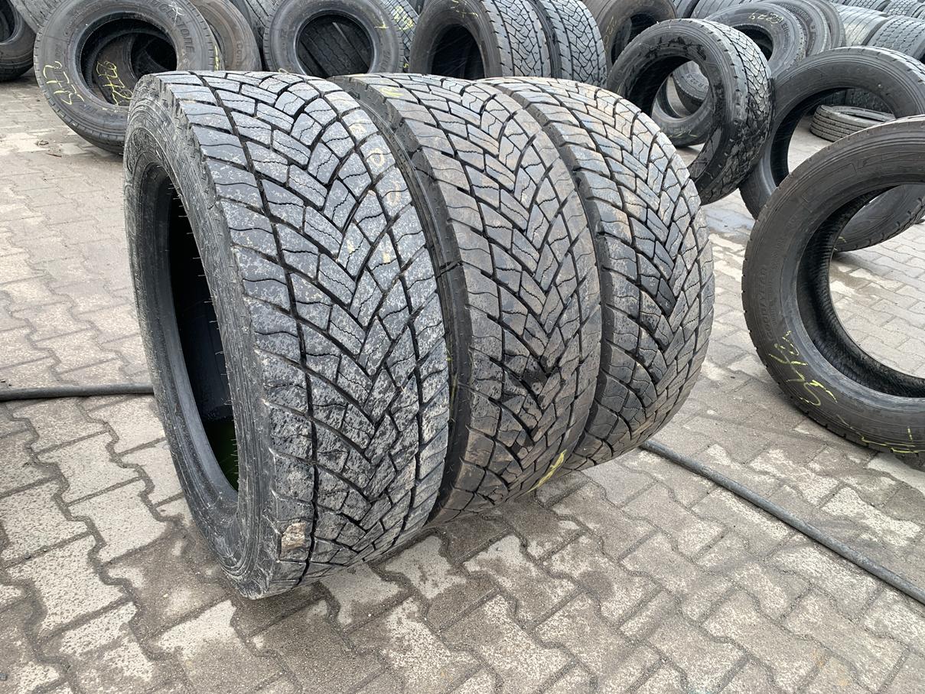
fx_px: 695
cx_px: 462
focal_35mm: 26
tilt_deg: -32.0
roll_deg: -7.5
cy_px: 347
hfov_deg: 67.3
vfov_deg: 53.1
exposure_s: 1/125
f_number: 1.8
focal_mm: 4.25
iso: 25
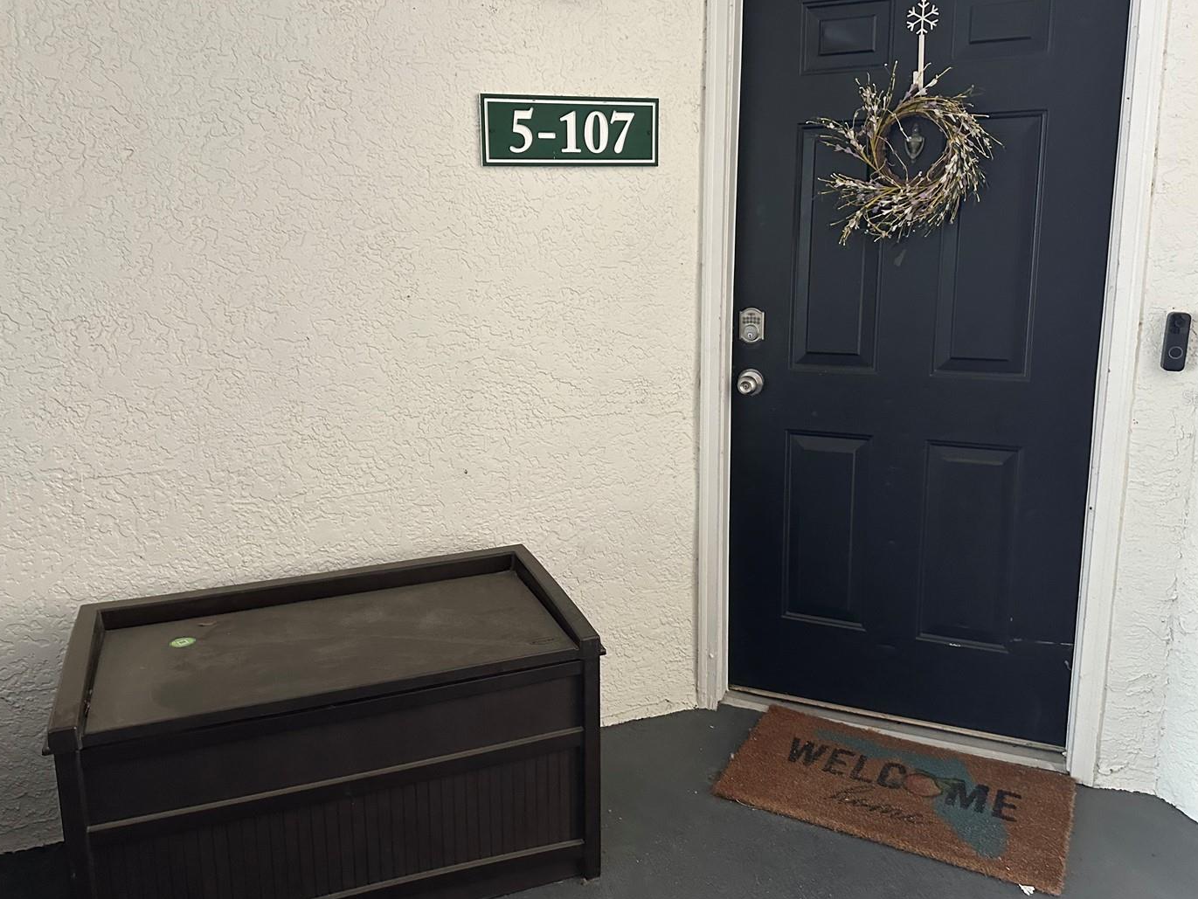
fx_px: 969
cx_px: 566
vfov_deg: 49.7
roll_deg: +0.2
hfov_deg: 63.4
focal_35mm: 28
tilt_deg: -10.6
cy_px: 398
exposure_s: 1/60
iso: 500
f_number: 1.78
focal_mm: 6.86
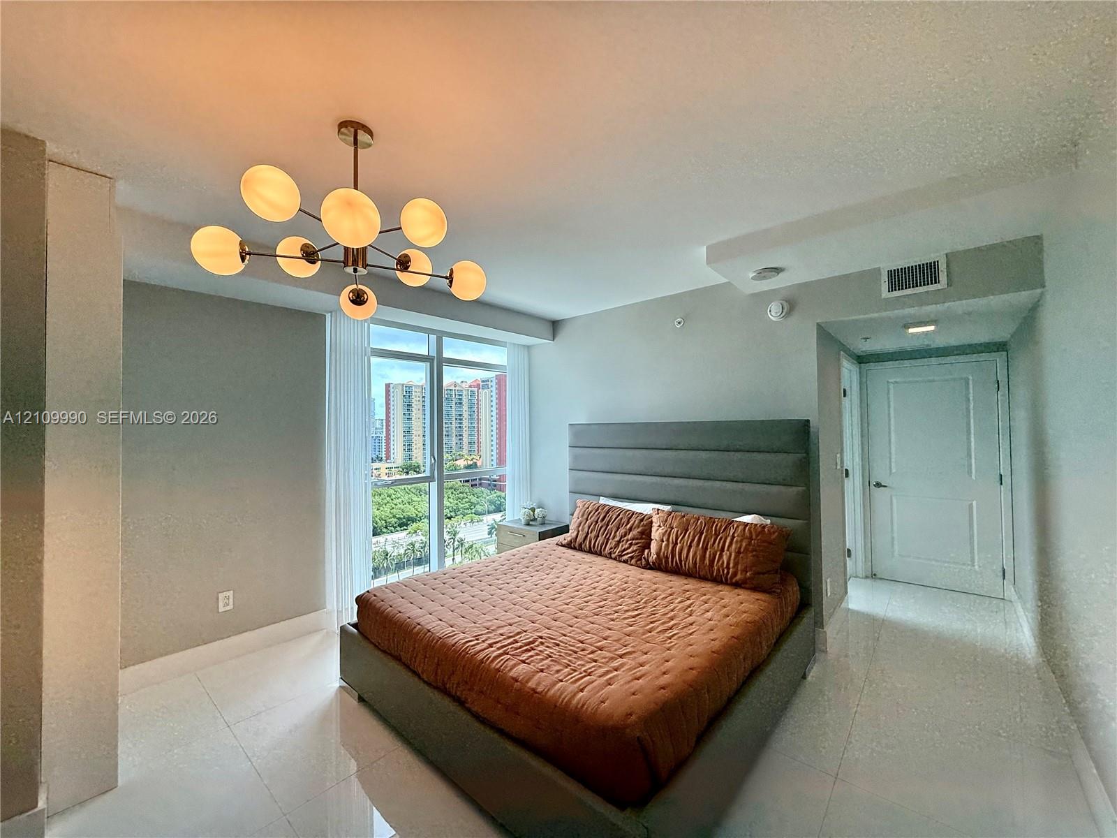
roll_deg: +1.3
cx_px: 558
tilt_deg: +1.8
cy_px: 419
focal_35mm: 14
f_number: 2.2
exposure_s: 1/468
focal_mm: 2.22
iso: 64
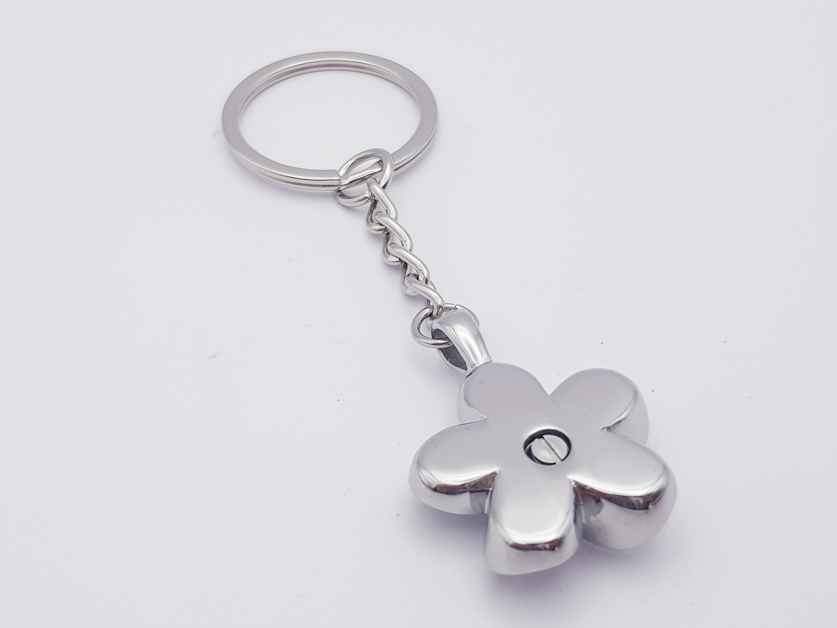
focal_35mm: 26
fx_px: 629
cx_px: 418
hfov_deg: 67.3
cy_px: 314
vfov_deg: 53.1
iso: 40
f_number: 1.7
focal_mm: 4.2
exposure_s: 1/160
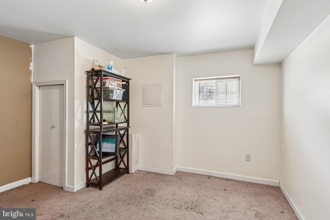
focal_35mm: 18
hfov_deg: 90.0
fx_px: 165
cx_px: 165
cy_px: 110
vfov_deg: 67.4
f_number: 8
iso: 400
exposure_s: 1/8
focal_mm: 18
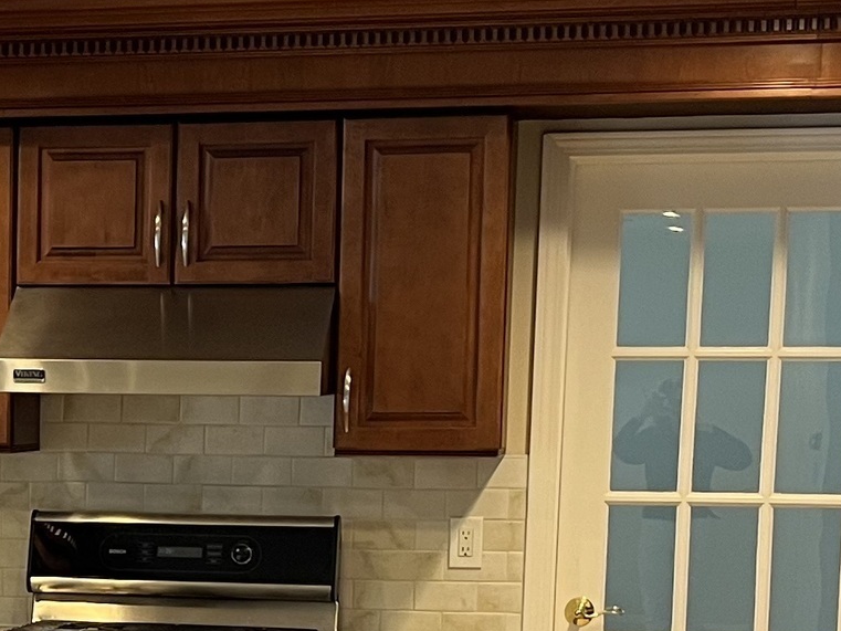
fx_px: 2551
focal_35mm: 105
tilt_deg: -7.1
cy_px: 679
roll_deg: -0.9
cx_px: -88
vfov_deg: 13.8
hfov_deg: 18.0
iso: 100
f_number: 1.6
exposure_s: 1/60
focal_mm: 5.1
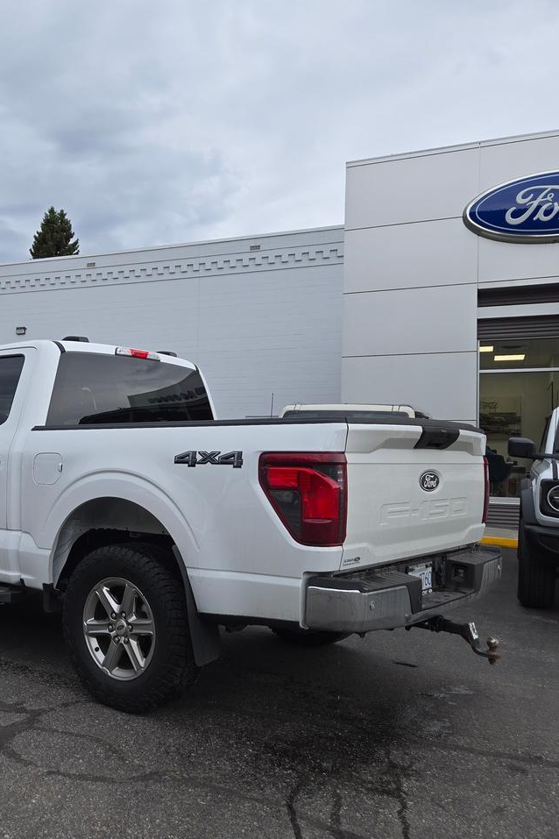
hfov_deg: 40.2
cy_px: 420
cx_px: 152
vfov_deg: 58.7
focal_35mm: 32
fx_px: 745
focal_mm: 5.4
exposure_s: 1/412
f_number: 1.8
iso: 25
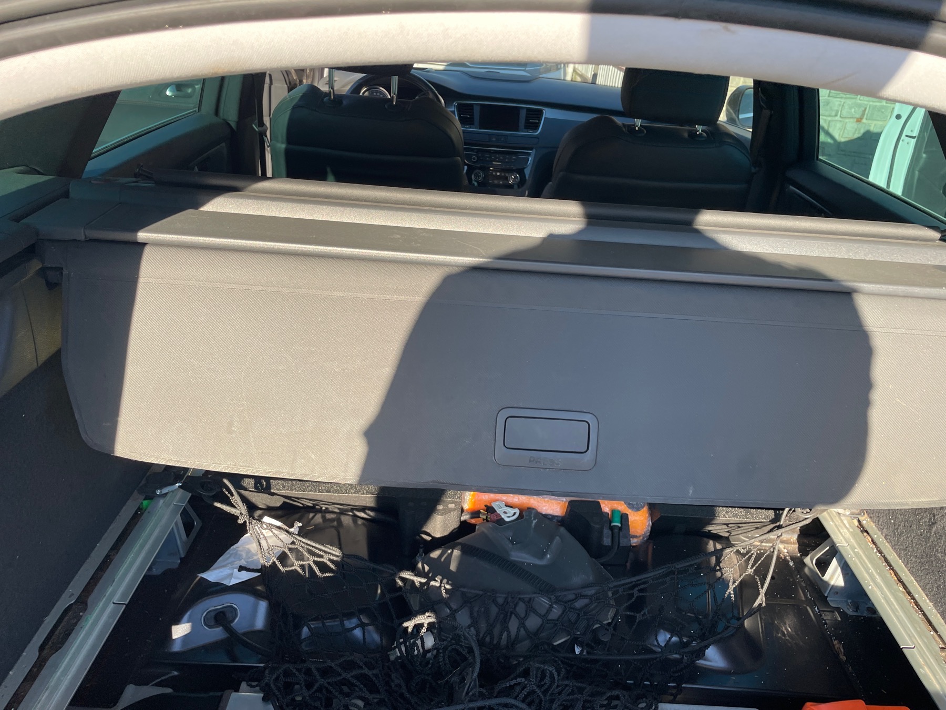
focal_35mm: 26
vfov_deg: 53.1
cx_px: 473
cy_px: 355
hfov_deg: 67.3
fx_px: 711
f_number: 1.6
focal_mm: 4.2
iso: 32
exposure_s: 1/409
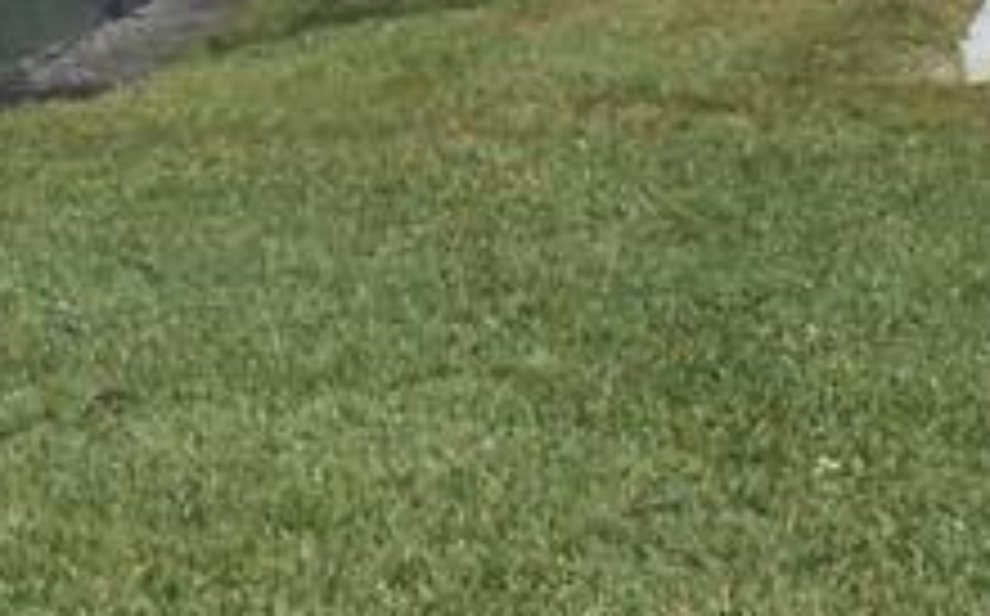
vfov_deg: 7.6
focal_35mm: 168
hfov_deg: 10.9
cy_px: -360
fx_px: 4528
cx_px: -1251
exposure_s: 1/1250
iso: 80
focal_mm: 6
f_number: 3.9
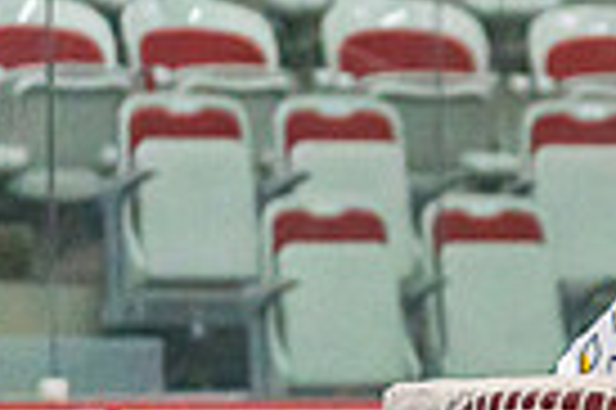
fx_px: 9656
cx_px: 1365
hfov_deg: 3.6
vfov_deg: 2.4
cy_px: 980
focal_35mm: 565
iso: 4000
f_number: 2.8
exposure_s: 1/1600
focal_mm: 100
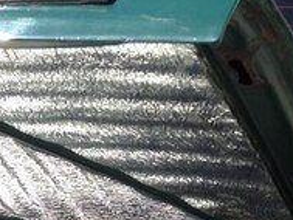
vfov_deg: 12.1
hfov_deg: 15.7
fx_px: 974
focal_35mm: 115
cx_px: -146
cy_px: 368
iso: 50
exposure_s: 1/686
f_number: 2.4
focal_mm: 4.12
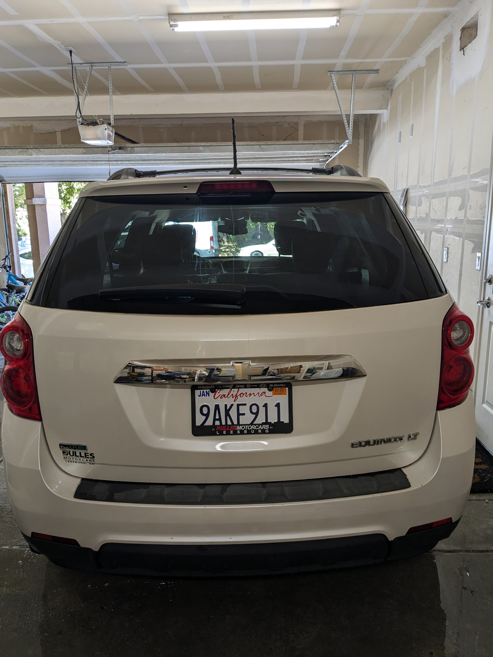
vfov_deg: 65.3
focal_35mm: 27
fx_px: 513
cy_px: 328
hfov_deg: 51.4
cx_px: 246
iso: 83
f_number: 1.73
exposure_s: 1/120
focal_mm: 4.38
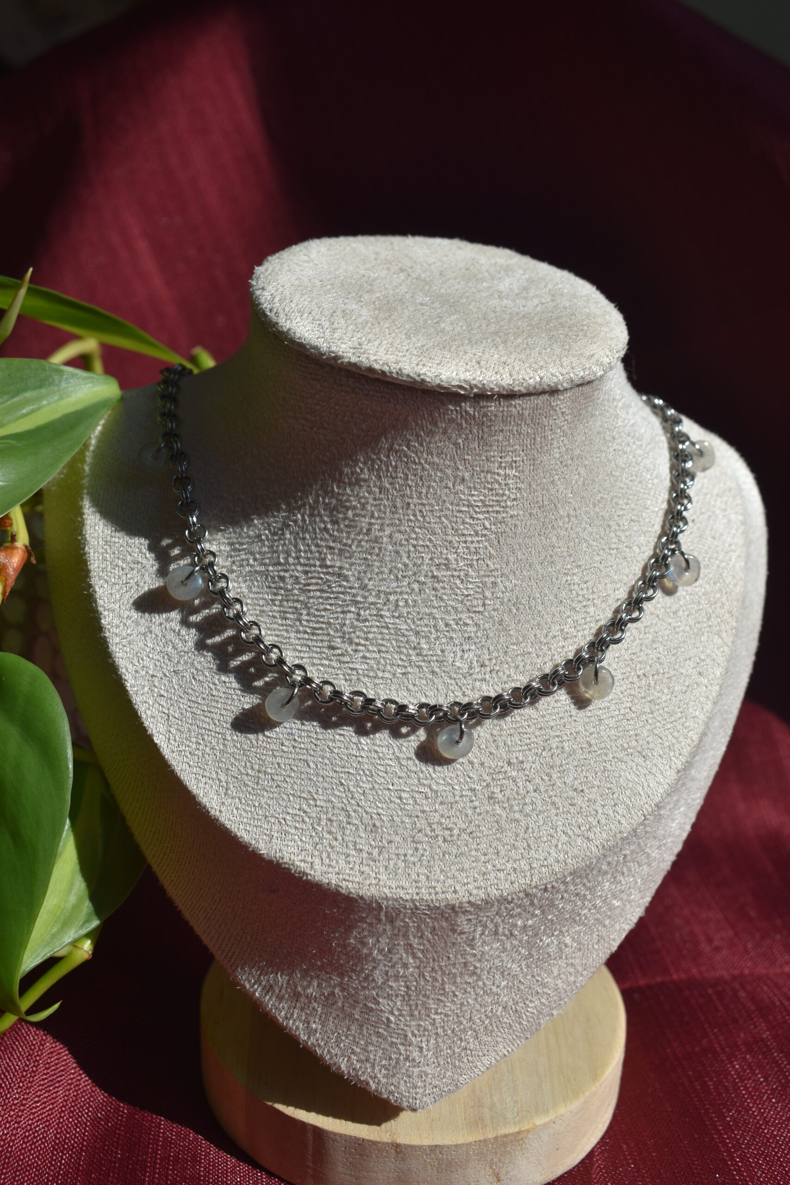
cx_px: 395
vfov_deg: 53.1
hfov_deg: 36.9
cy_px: 592
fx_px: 1185
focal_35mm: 36
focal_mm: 24
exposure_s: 1/500
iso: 100
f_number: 8
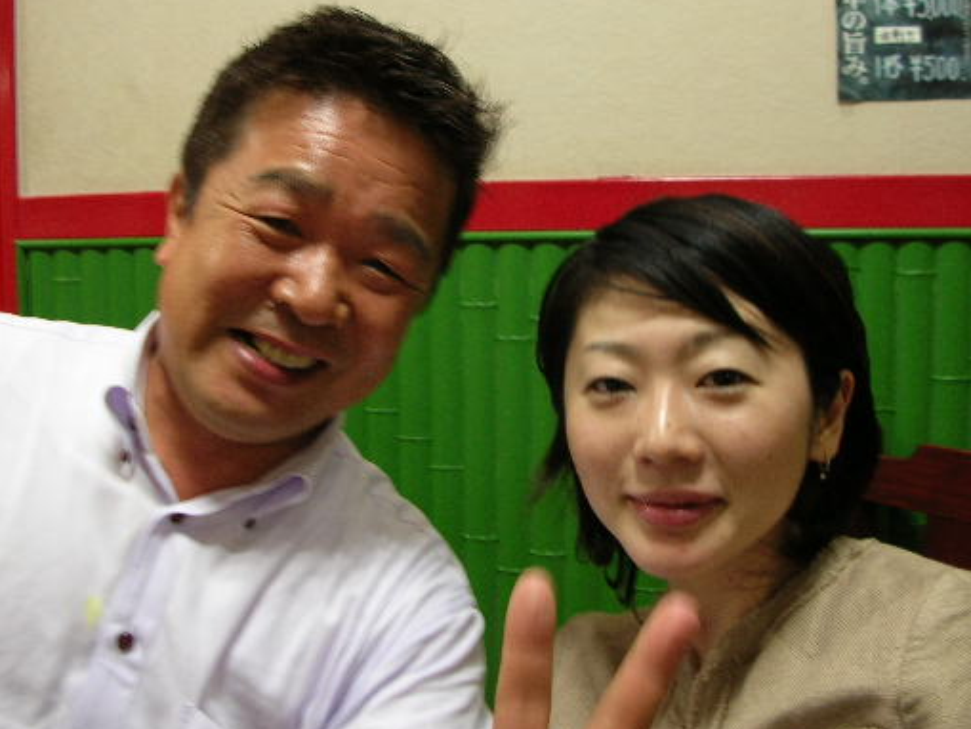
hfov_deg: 42.9
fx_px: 1235
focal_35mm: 44
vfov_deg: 32.9
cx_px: 454
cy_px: 372
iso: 65
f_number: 2.8
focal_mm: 5.8
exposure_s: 1/8.4
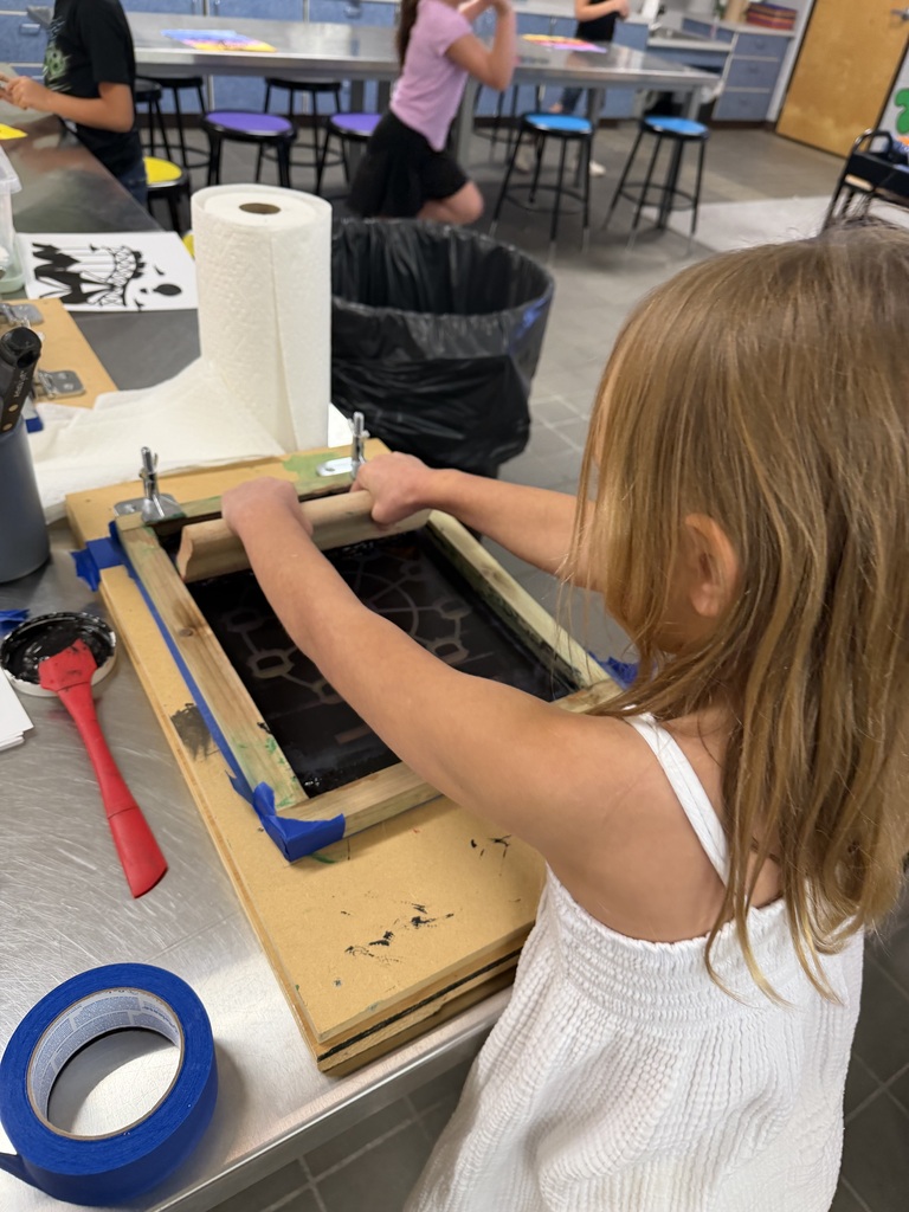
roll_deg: -7.2
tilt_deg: -38.0
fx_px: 840
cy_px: 606
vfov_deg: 71.6
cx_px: 454
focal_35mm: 24
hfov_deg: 56.8
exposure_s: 1/60
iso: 250
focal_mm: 6.76
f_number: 1.78
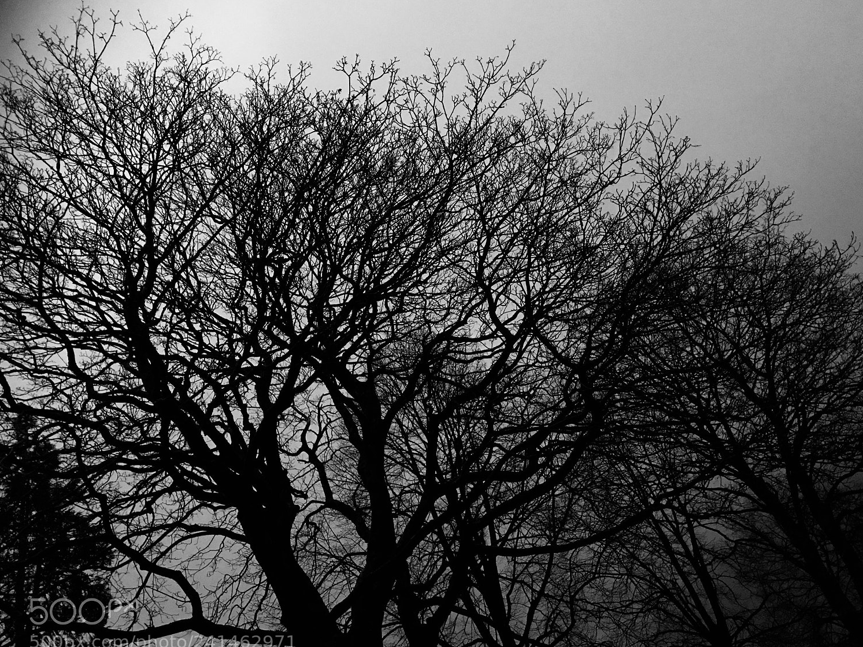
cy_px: 341
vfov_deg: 46.8
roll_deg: +21.0
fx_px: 748
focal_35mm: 30
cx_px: 456
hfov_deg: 59.9
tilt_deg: +38.0
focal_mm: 3.99
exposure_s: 1/4
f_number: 1.8
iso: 125
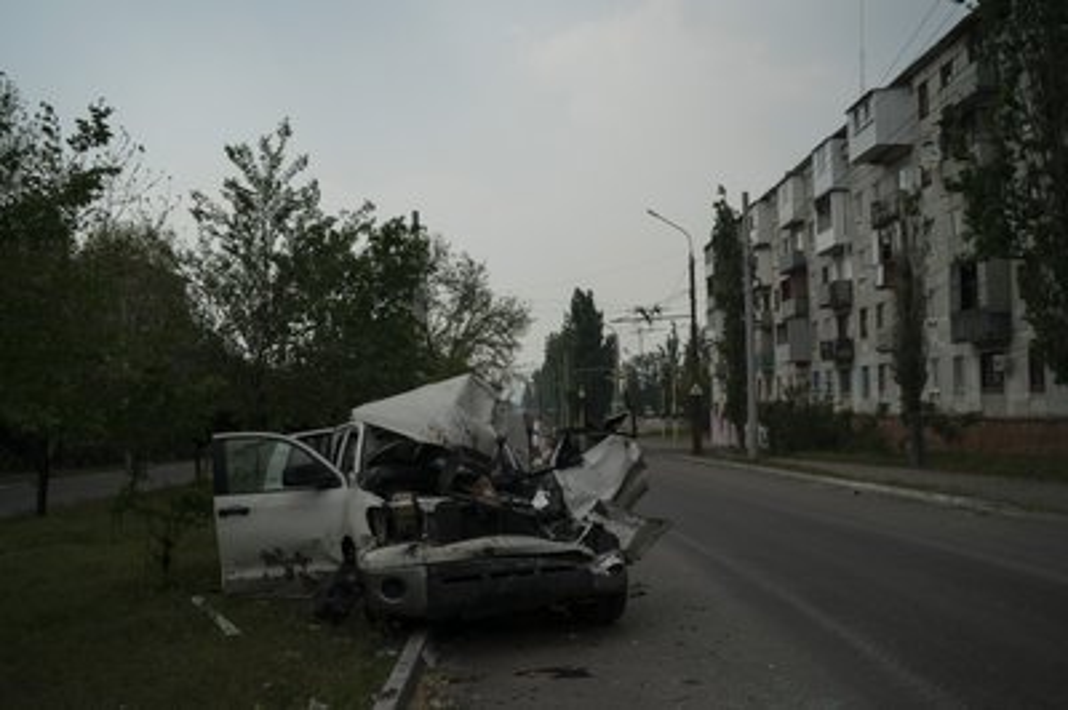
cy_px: 355
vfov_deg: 37.8
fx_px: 1037
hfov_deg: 54.5
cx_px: 534
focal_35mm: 35
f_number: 2.2
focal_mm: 35
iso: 100
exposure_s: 1/4000
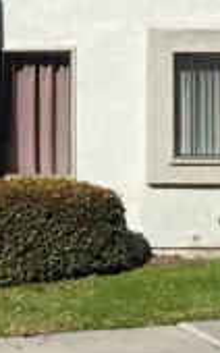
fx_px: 874
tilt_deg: +1.7
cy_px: 98
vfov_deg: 22.6
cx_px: -19
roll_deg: +0.3
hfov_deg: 14.0
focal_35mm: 91
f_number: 1.8
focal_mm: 4.25
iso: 32
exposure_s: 1/6757
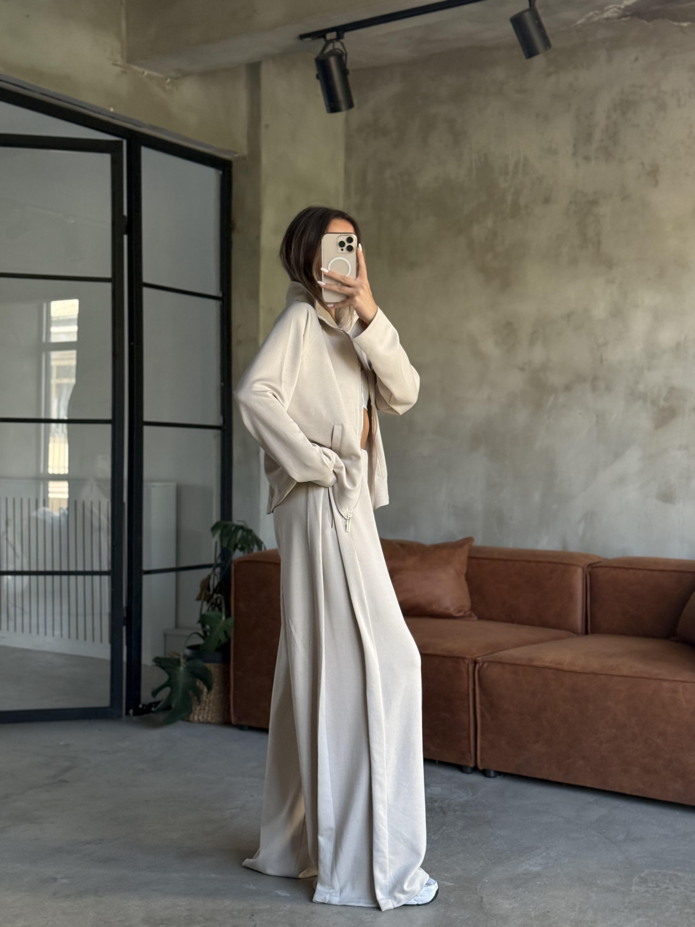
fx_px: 1285
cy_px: 464
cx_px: 348
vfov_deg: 39.7
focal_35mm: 48
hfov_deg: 30.3
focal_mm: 6.76
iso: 200
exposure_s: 1/88
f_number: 1.78
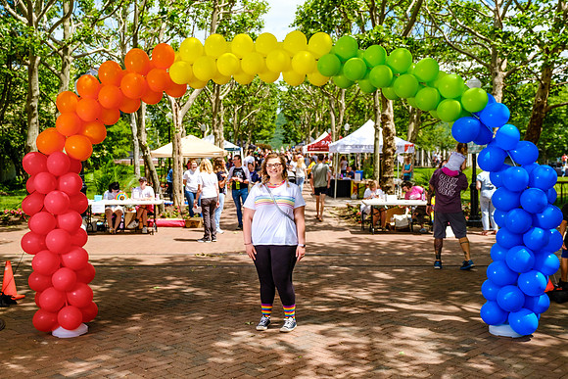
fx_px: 636
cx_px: 277
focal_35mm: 40
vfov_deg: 33.2
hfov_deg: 48.1
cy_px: 183
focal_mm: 25.7
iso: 400
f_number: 2.8
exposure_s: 1/3200
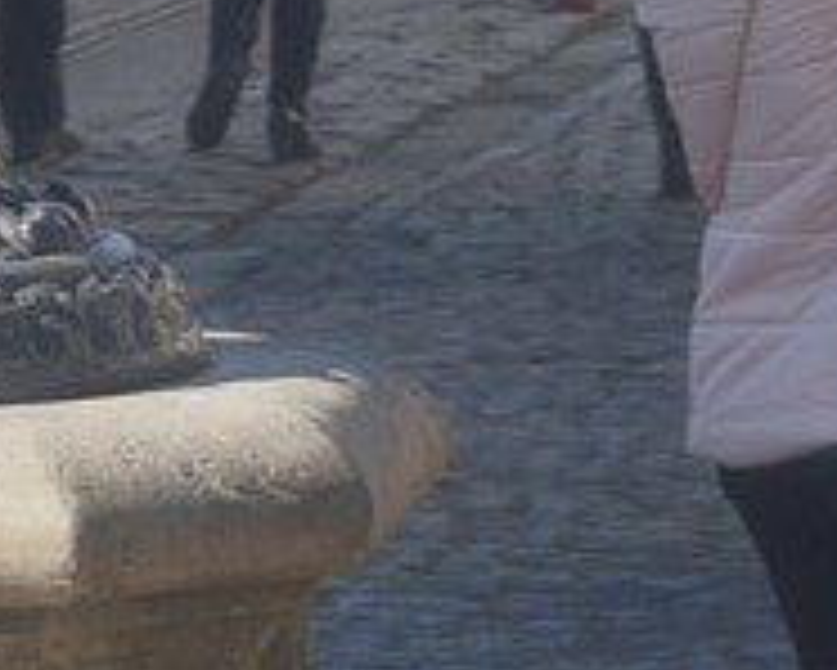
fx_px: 16483
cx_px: -2331
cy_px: -1275
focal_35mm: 665
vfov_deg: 2.3
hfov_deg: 2.8
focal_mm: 55
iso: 100
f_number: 5.6
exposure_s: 1/160
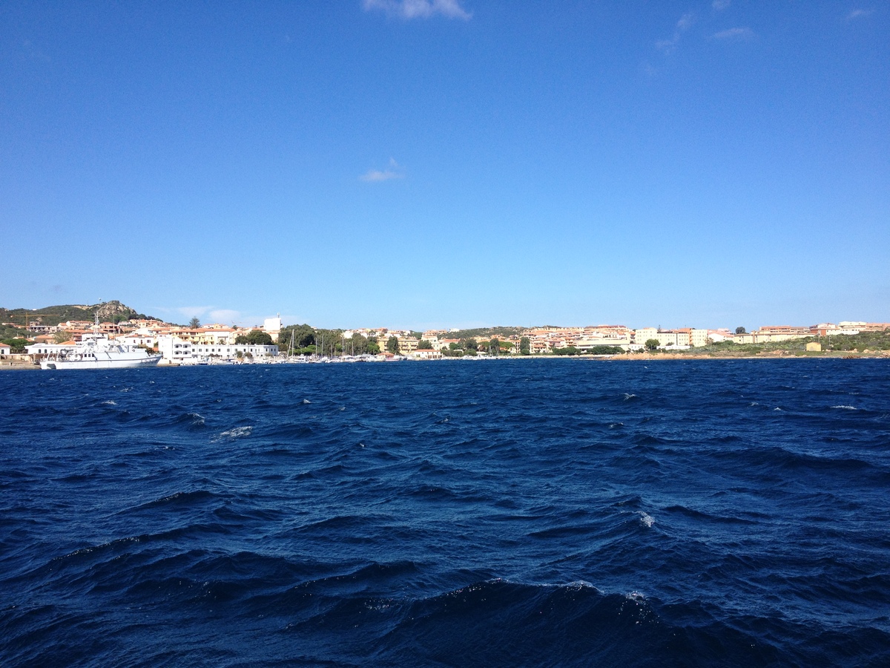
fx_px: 900
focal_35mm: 35
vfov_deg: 40.7
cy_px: 334
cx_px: 445
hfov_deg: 52.6
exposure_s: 1/1727
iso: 64
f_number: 2.4
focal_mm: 4.28
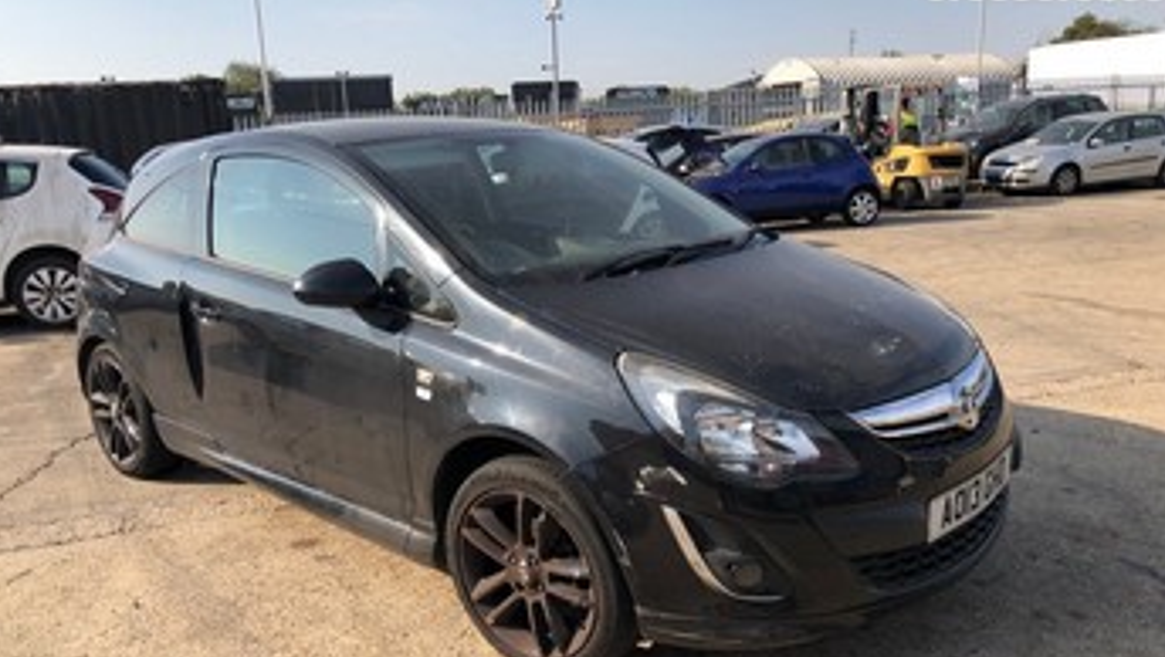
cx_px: 576
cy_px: 362
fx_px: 958
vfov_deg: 37.8
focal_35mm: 31
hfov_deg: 62.6
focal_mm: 4
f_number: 1.8
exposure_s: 1/1279
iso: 20
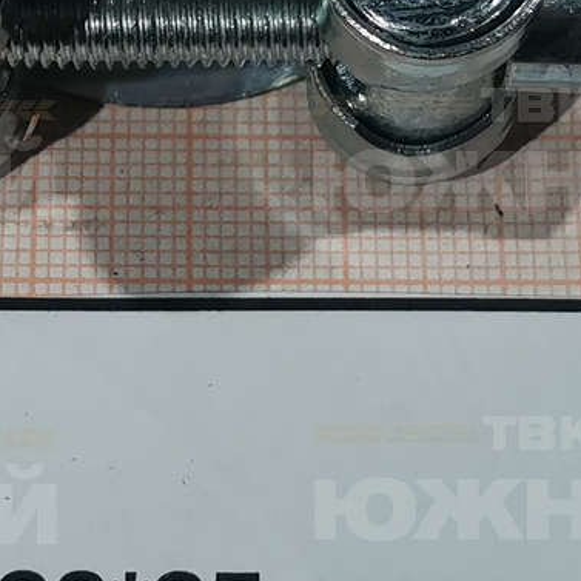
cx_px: 196
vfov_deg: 14.7
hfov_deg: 14.9
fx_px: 2222
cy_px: 52
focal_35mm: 117
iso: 125
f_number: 1.4
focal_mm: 4.66
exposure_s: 1/100
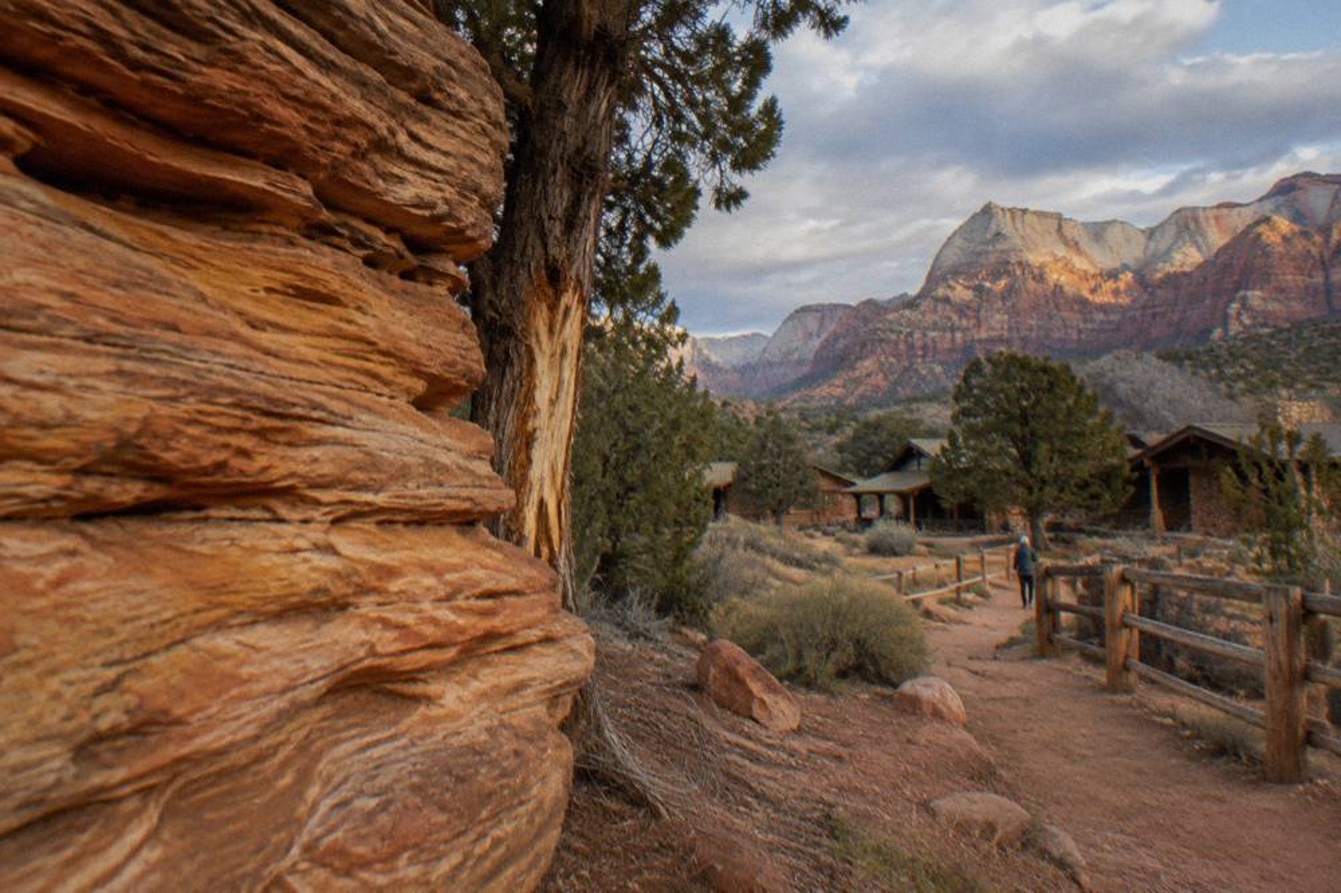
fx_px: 1303
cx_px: 670
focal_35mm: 35
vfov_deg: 37.8
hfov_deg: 54.5
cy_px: 446
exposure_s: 1/1000
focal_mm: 35
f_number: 4
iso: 320
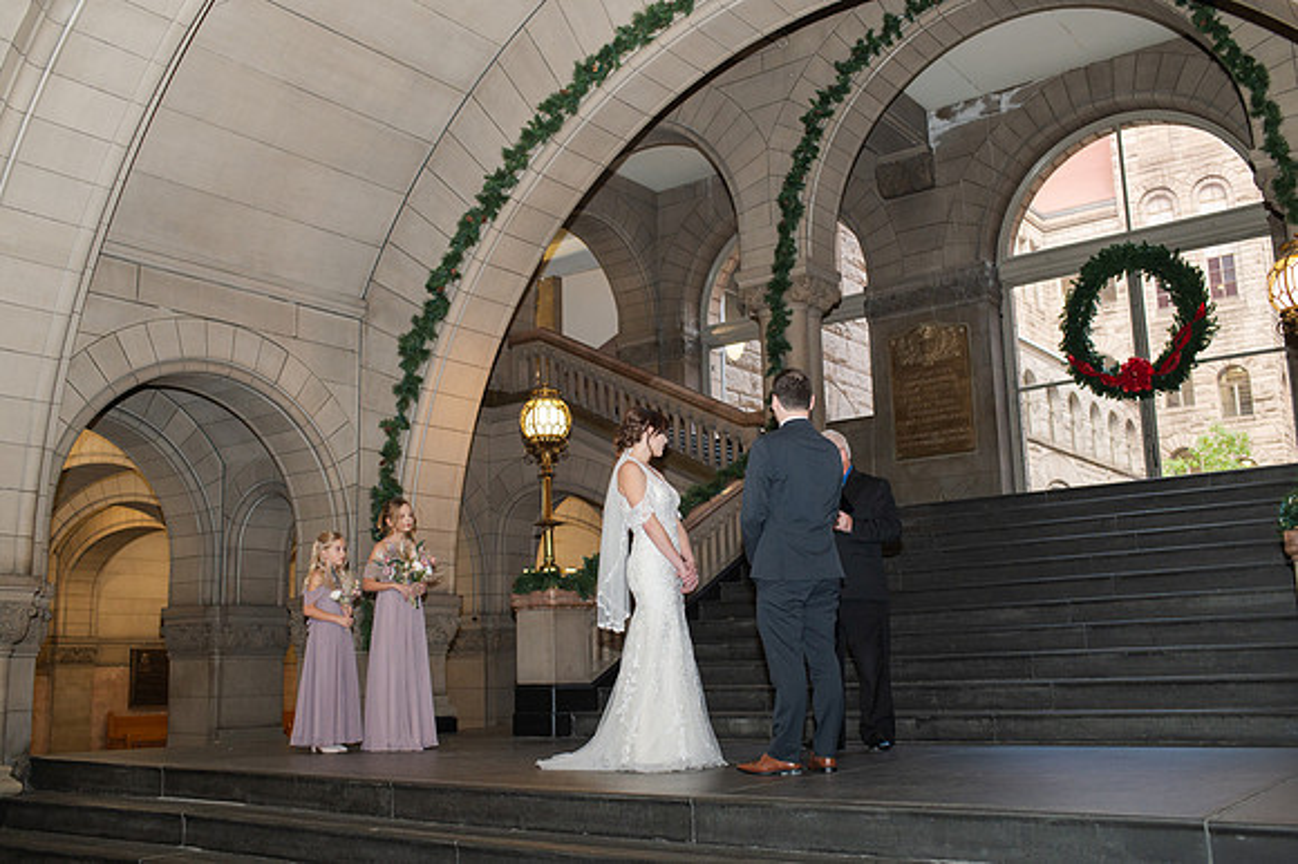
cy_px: 432
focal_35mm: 35
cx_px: 649
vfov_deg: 37.7
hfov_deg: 54.4
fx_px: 1264
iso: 1000
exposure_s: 1/200
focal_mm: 35
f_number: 3.5
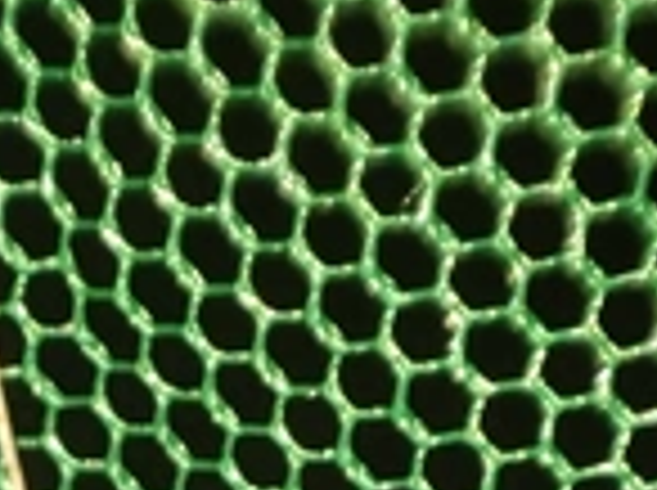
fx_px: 4074
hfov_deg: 9.2
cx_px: 50
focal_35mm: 215
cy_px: 980
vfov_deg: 6.7
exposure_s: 1/50
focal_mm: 4.1
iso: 123
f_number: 2.4
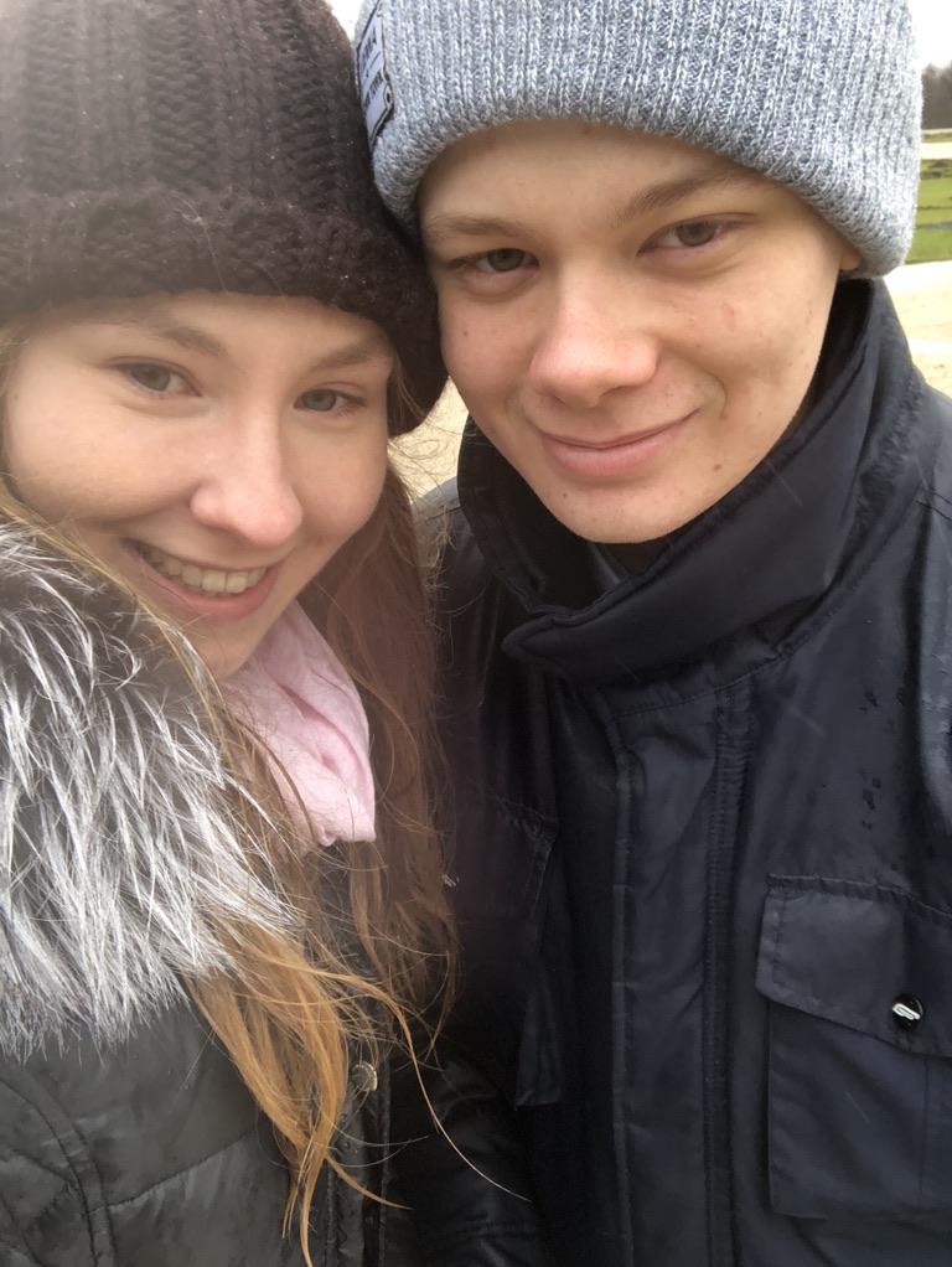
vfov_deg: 56.8
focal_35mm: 32
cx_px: 476
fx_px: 1172
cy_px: 634
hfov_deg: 44.2
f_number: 2.2
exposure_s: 1/120
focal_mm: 2.87
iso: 50
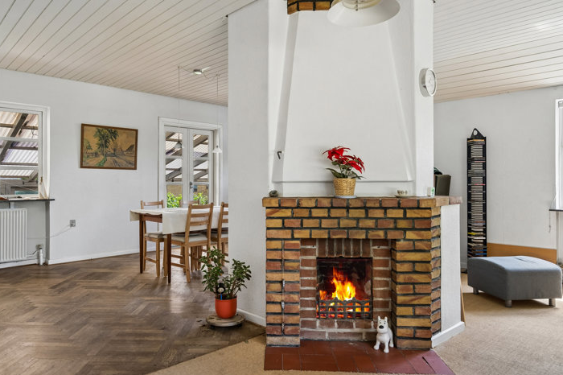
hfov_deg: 73.6
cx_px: 254
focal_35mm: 24
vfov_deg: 53.1
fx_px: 375
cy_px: 182
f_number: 7.1
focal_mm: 21
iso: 800
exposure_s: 1/60
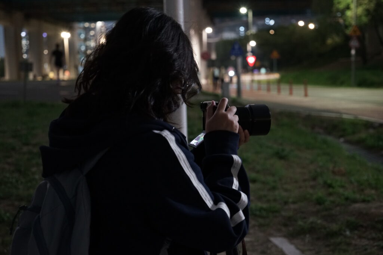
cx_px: 192
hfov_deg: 41.1
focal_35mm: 48
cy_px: 128
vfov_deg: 28.1
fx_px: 511
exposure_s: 1/6
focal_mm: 48
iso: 3200
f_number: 4
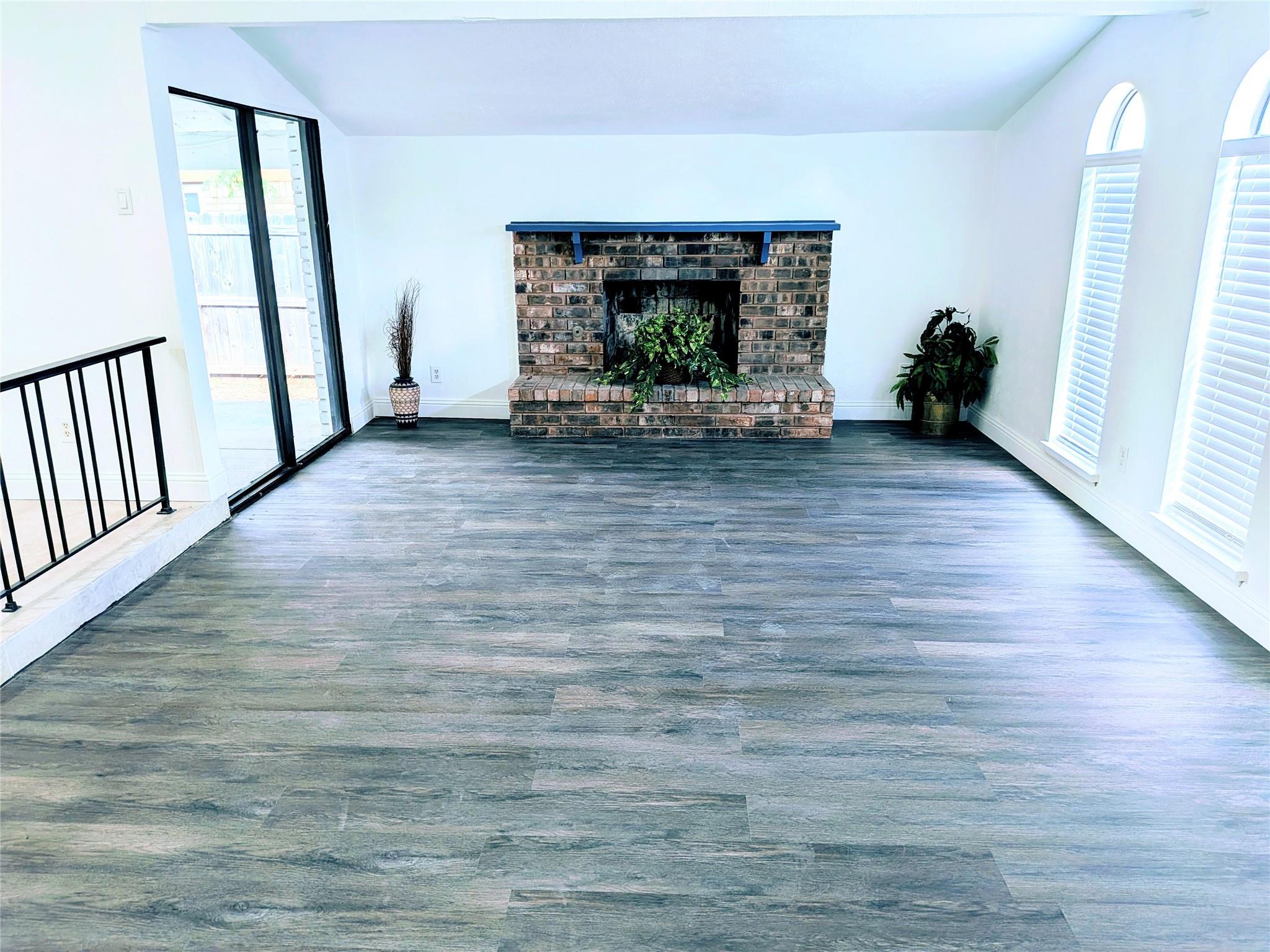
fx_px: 881
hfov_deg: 71.6
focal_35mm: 24
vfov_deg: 56.8
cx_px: 635
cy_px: 476
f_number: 1.7
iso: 32
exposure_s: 1/30
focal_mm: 4.53
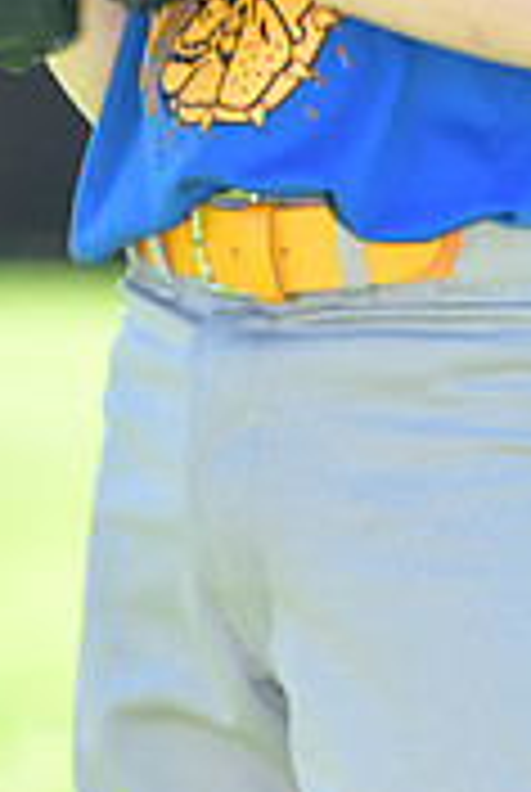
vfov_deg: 2.9
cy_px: -392
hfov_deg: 1.9
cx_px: 290
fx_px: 15771
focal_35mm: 716
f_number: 4.5
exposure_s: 1/800
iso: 400
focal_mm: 145
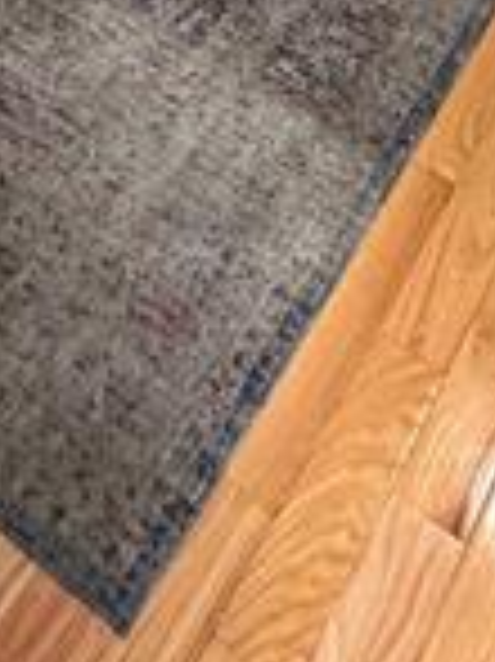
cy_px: -797
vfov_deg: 16.5
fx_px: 1394
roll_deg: -0.7
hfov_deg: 20.0
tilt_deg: -15.5
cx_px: 346
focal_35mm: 73
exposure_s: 1/120
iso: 200
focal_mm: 2.22
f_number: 2.2
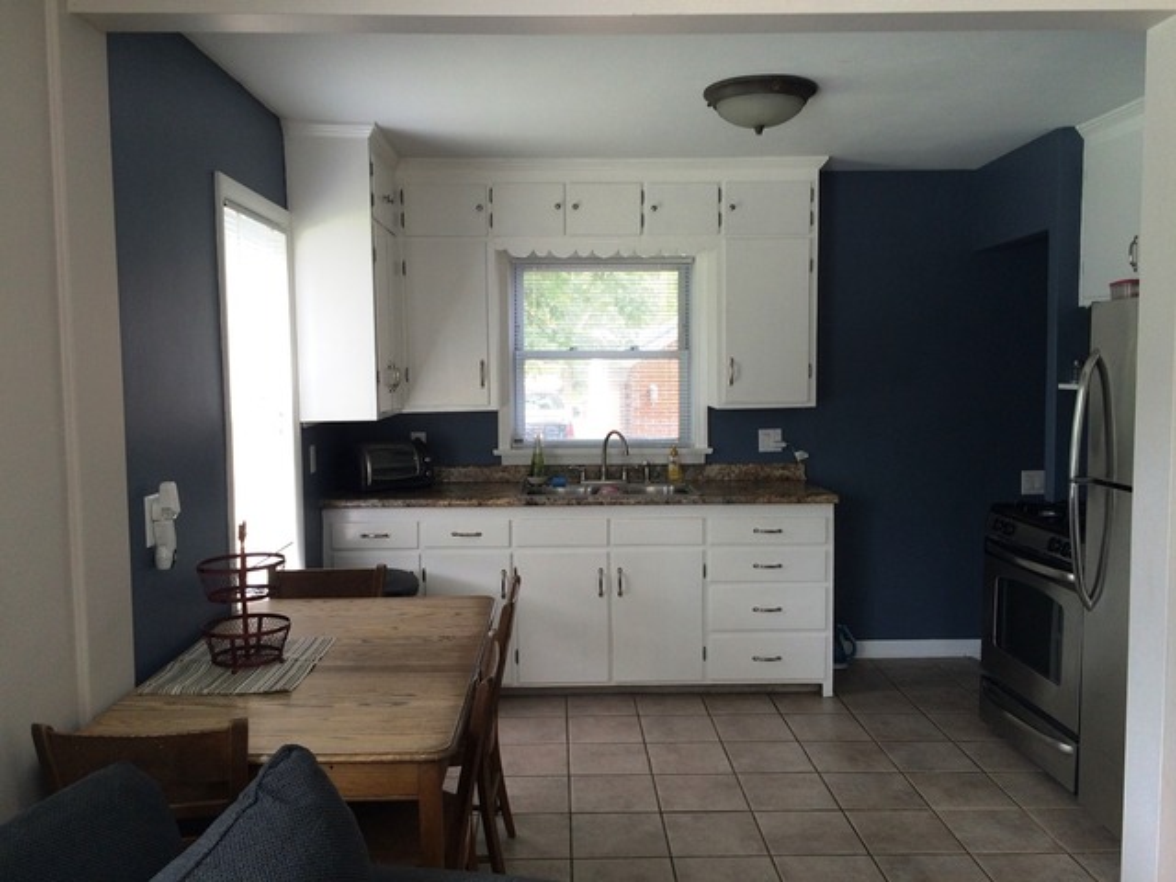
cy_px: 441
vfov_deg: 48.2
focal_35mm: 29
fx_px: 985
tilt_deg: -4.2
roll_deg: +1.0
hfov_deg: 61.7
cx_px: 588
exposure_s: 1/60
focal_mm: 4.15
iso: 50
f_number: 2.2
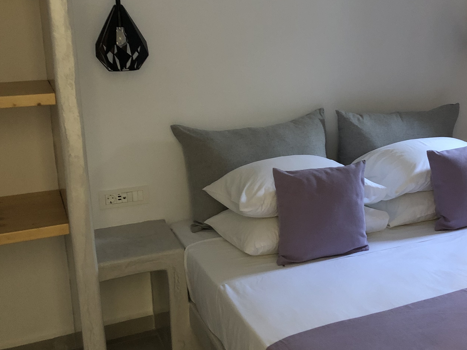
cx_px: 325
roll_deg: +1.7
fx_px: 607
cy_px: 134
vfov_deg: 32.1
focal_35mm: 45
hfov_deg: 41.3
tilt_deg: -11.3
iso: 100
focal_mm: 4
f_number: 1.8
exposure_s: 1/4
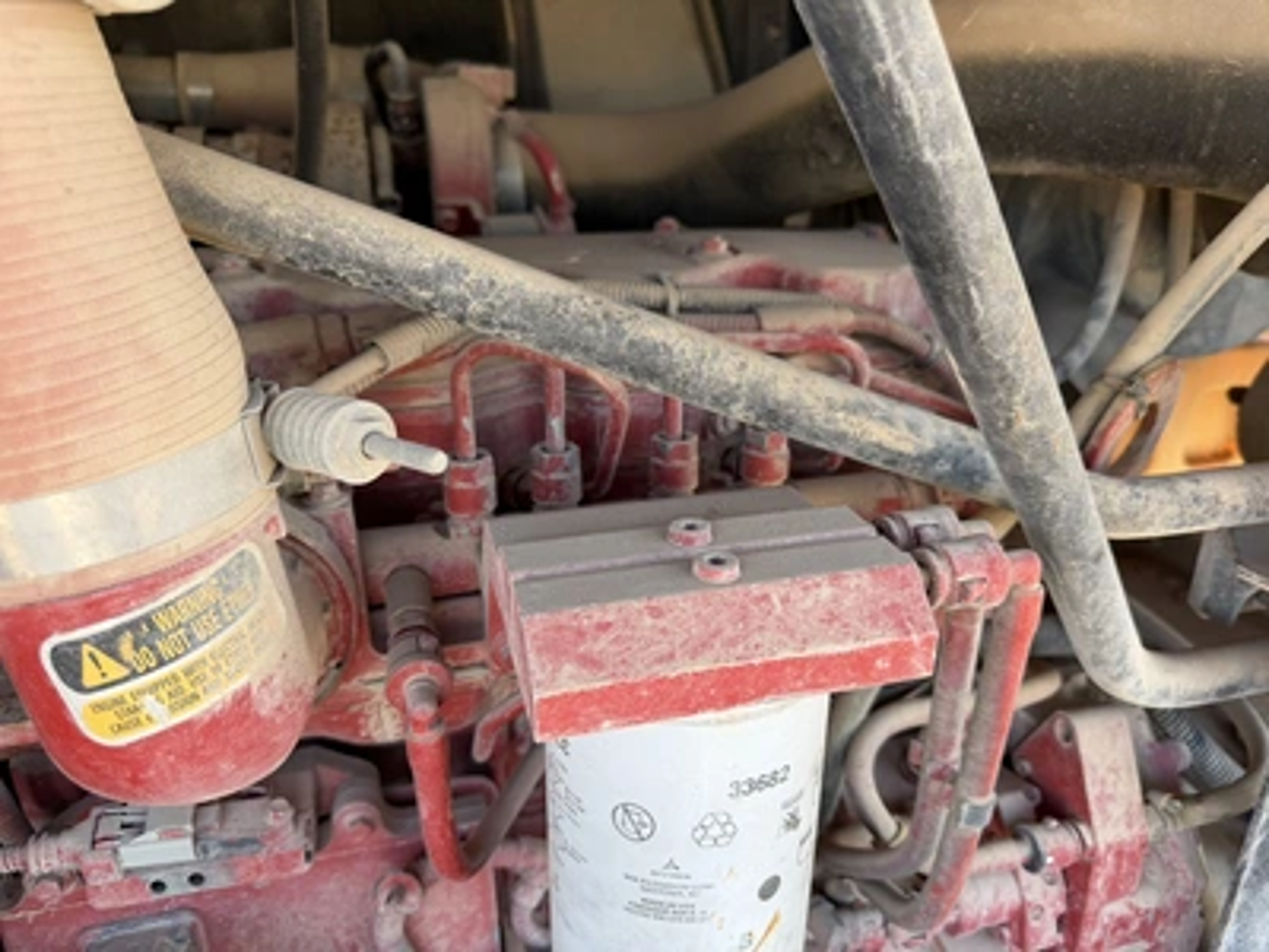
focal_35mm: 24
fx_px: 880
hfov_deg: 71.6
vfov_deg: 56.8
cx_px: 634
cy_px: 476
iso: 100
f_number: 1.78
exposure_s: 1/344
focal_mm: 6.76
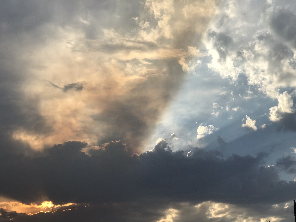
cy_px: 111
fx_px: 487
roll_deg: +3.1
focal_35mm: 57
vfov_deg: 25.7
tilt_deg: +23.4
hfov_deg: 33.8
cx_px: 148
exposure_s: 1/1030
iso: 20
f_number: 2.8
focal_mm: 6.6
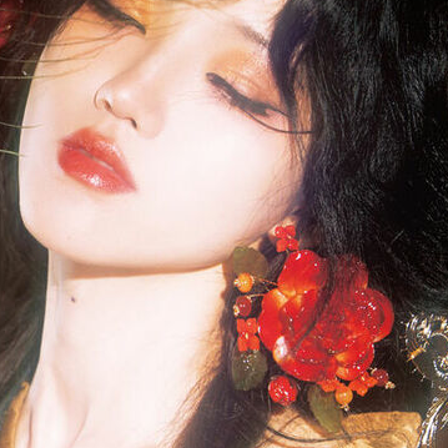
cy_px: 545
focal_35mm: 473
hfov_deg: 3.7
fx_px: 6926
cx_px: 31
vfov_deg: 3.7
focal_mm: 128
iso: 250
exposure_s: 1/125
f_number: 3.2
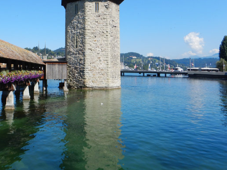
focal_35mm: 37
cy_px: 56
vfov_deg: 38.2
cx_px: 64
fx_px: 243
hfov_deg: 48.7
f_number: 4.1
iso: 125
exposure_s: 1/800
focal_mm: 4.3
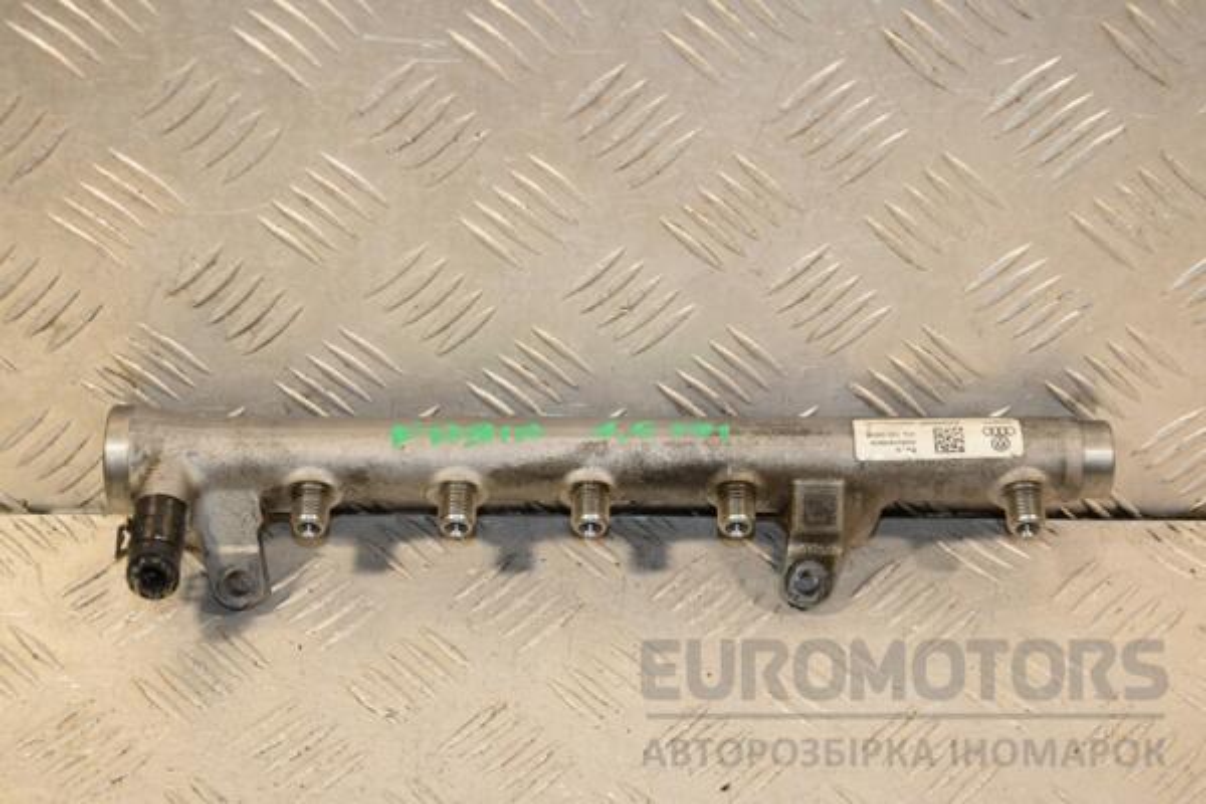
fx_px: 2412
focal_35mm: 72
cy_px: 402
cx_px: 603
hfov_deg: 28.1
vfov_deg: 18.9
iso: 800
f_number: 7.1
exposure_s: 1/200
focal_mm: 48
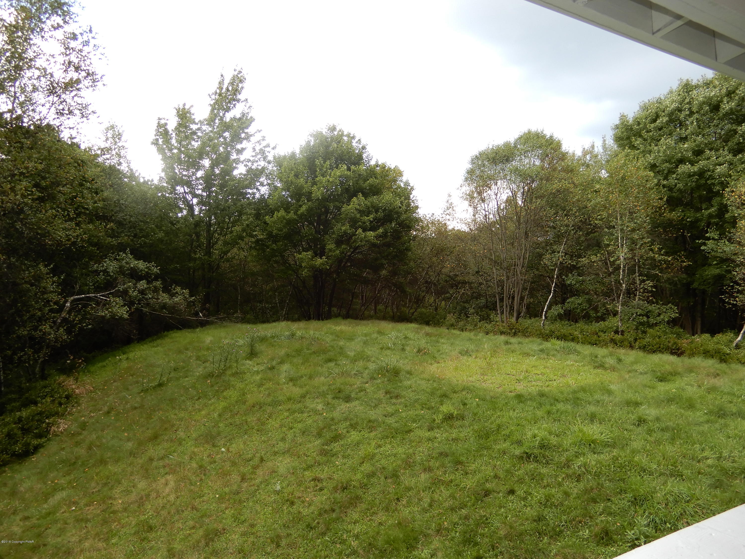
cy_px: 280
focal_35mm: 24
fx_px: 517
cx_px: 372
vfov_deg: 56.8
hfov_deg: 71.6
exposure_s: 1/100
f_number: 3.4
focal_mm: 4.3
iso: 80
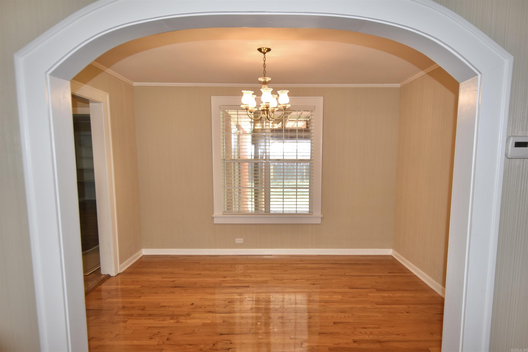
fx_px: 330
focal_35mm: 22
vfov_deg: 56.1
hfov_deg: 77.3
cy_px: 176
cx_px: 264
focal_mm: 15
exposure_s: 1/80
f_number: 4.5
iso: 400
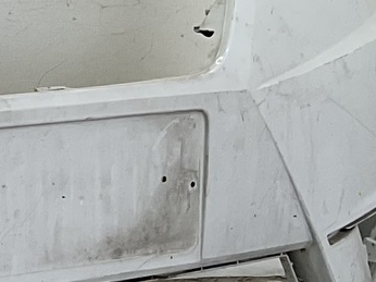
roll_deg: +0.3
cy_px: 136
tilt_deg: -7.5
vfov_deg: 8.8
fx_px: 1834
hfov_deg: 10.1
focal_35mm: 169
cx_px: -561
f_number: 1.8
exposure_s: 1/197
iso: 16
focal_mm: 3
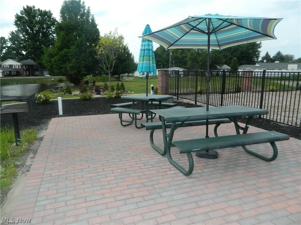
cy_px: 112
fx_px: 217
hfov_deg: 69.4
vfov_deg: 54.9
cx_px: 150
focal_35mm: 25
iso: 110
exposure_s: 1/640
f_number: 3.1
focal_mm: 4.5
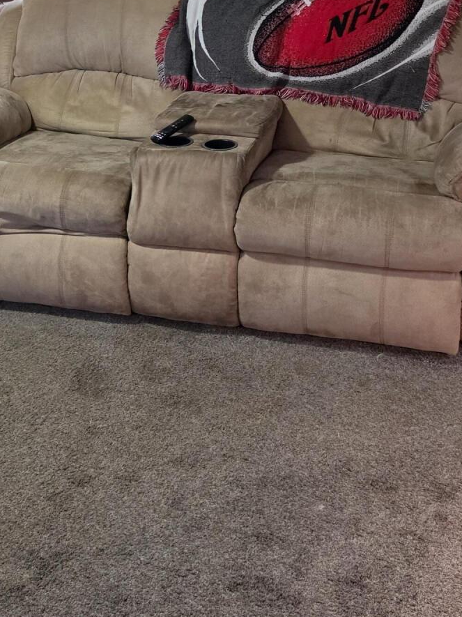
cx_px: 164
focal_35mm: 52
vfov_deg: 35.7
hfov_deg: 27.9
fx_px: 926
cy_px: 129
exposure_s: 1/120
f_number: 1.4
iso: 800
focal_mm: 6.5
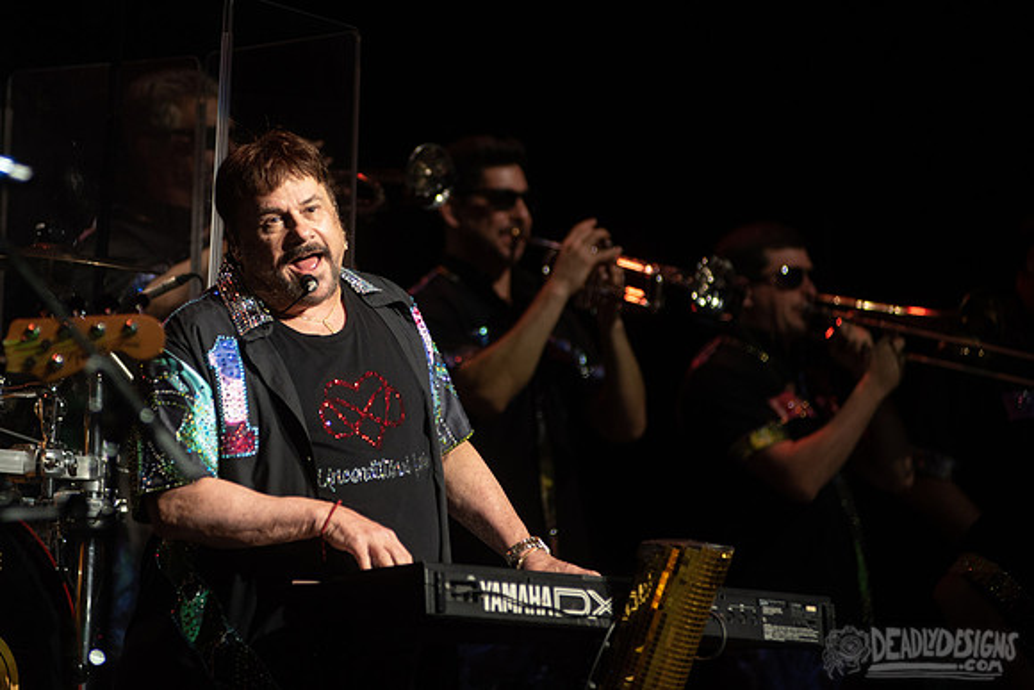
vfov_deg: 5.4
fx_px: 7287
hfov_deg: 8.1
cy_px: 252
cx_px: 378
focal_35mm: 254
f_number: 3.2
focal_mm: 200
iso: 1250
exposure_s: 1/640
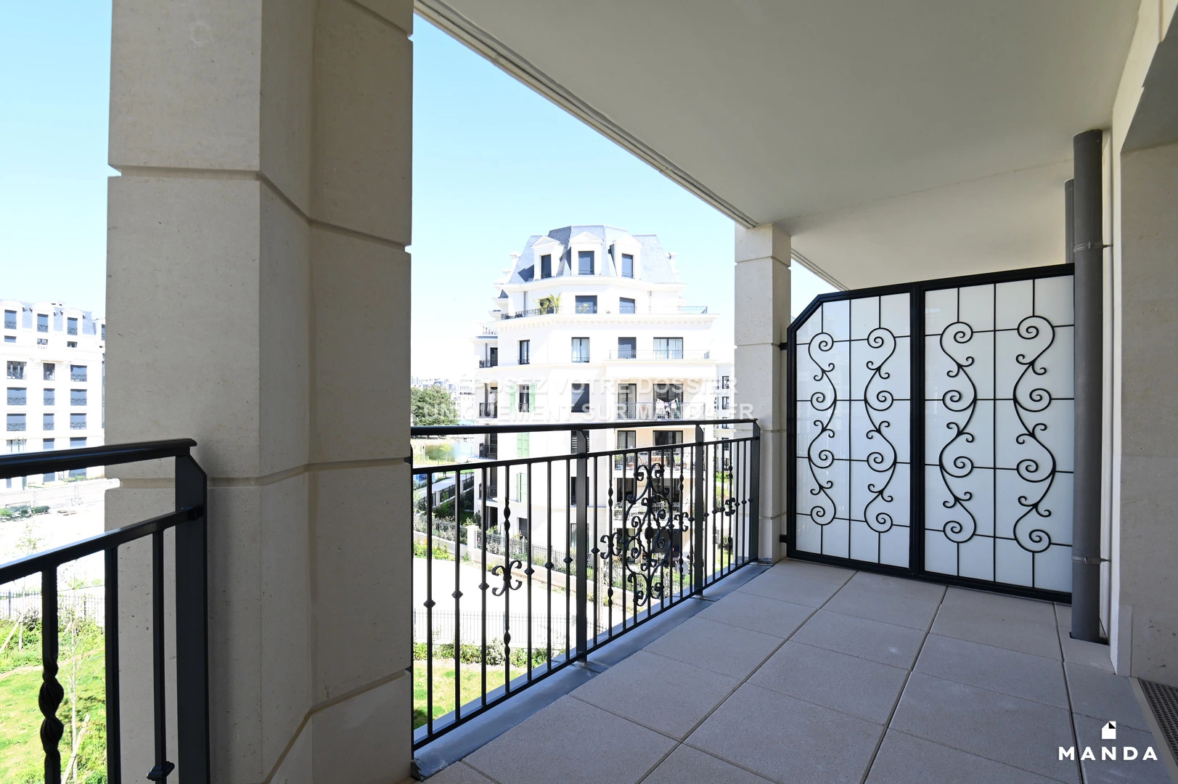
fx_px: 523
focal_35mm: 16
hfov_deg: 96.8
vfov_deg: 73.7
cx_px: 589
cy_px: 392
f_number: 11
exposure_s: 1/60
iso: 200
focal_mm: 16
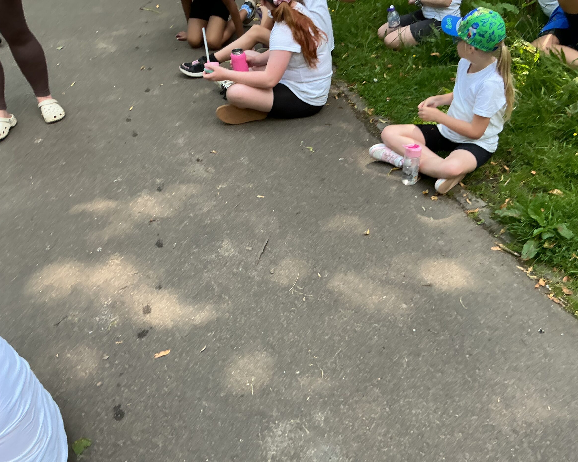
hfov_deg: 57.1
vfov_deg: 47.1
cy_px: 234
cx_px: 306
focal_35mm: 31
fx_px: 530
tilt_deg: -48.3
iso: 20
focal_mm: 3
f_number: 1.8
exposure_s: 1/178
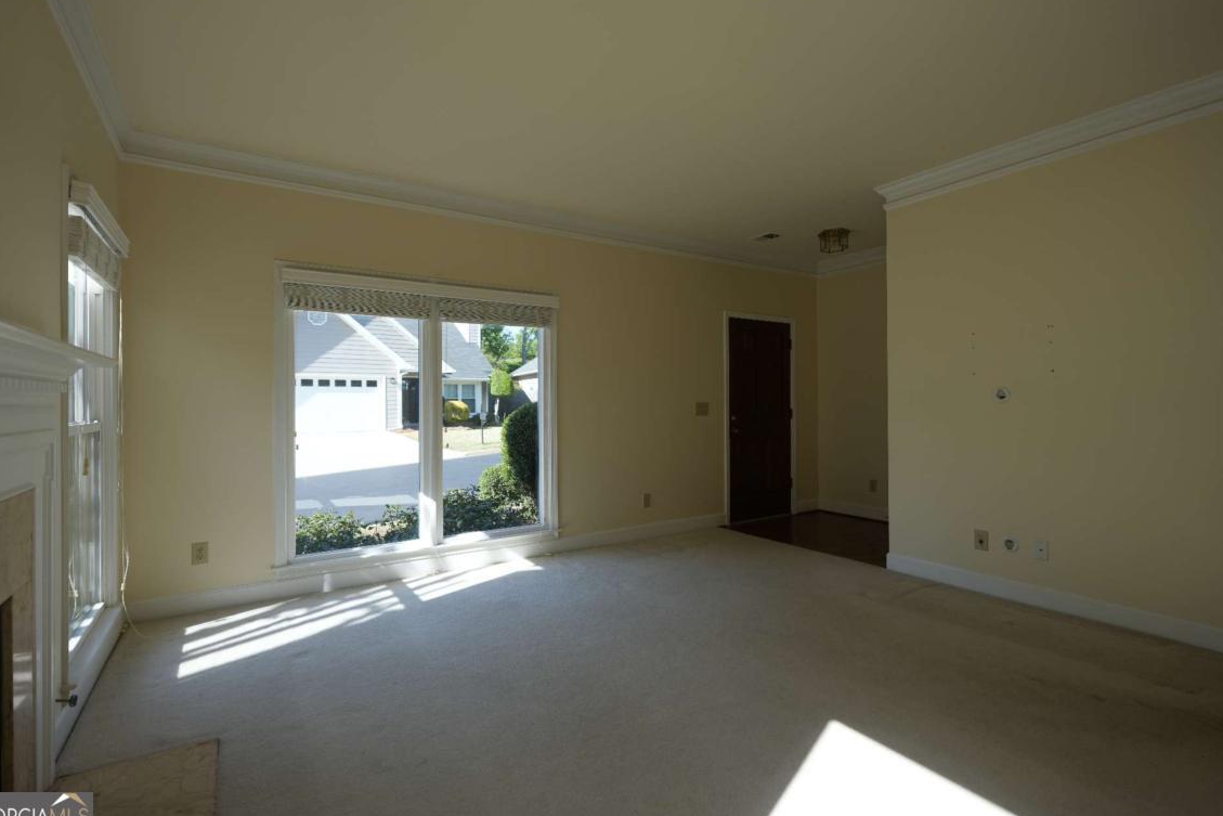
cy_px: 402
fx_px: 578
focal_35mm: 17
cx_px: 612
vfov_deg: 70.5
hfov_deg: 93.3
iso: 100
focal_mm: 16
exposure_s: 1/320
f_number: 2.8
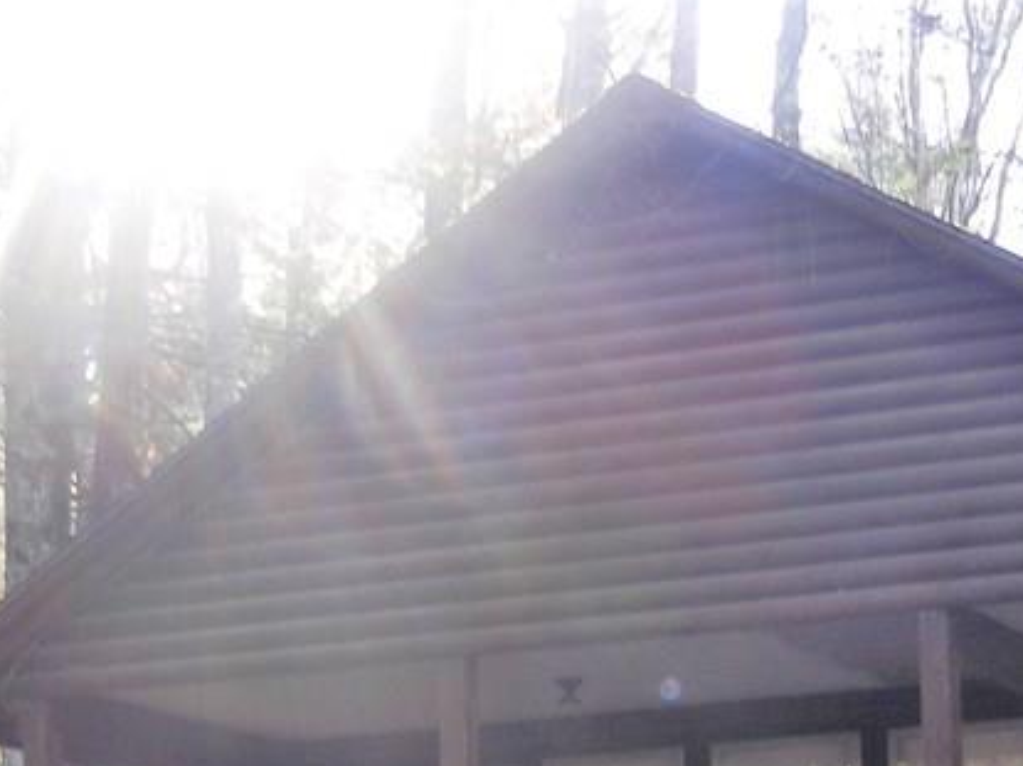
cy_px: 798
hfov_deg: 17.6
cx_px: 779
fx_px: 3279
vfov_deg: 13.1
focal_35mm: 111
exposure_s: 1/50
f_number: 4.2
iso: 160
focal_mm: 8.2
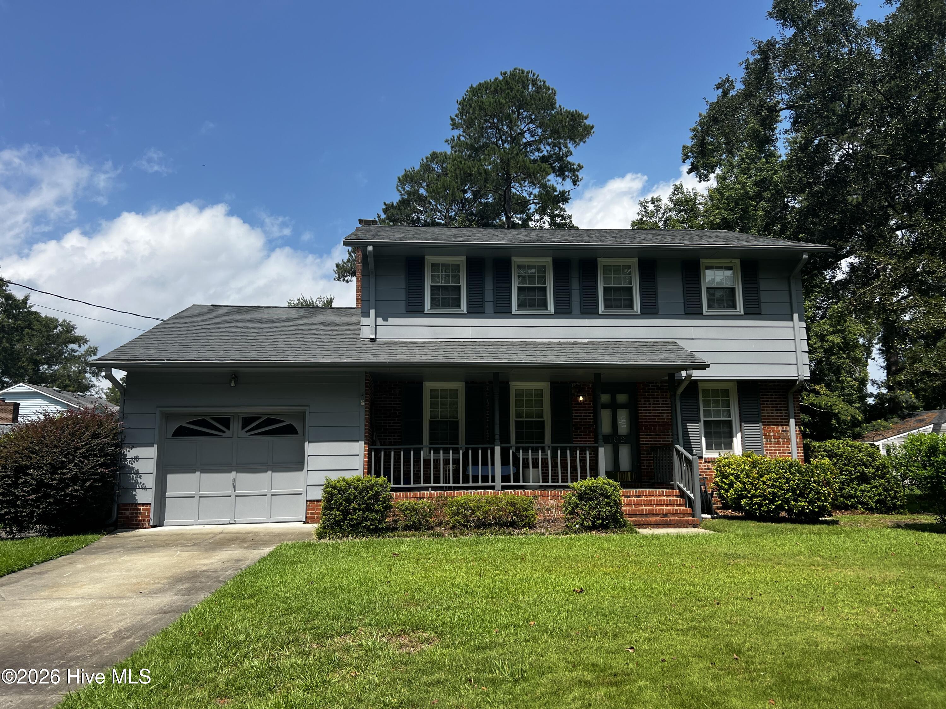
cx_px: 473
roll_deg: +0.3
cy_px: 354
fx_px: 711
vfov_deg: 53.1
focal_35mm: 26
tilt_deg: +8.8
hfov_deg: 67.3
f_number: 1.5
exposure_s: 1/3968
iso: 50
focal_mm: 5.7
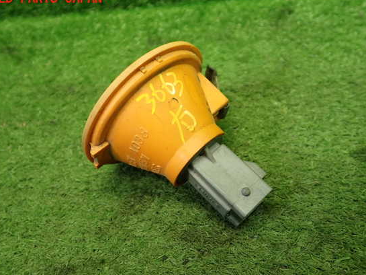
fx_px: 349
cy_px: 141
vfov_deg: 43.0
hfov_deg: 55.3
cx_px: 181
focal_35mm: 33
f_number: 2.3
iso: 200
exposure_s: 1/30
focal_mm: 5.4
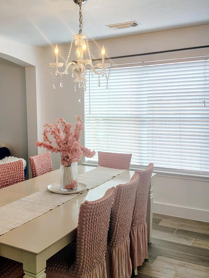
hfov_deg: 37.0
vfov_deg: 48.9
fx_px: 305
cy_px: 137
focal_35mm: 38
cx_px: 55
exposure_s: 1/120
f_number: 1.8
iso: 491
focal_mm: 5.56
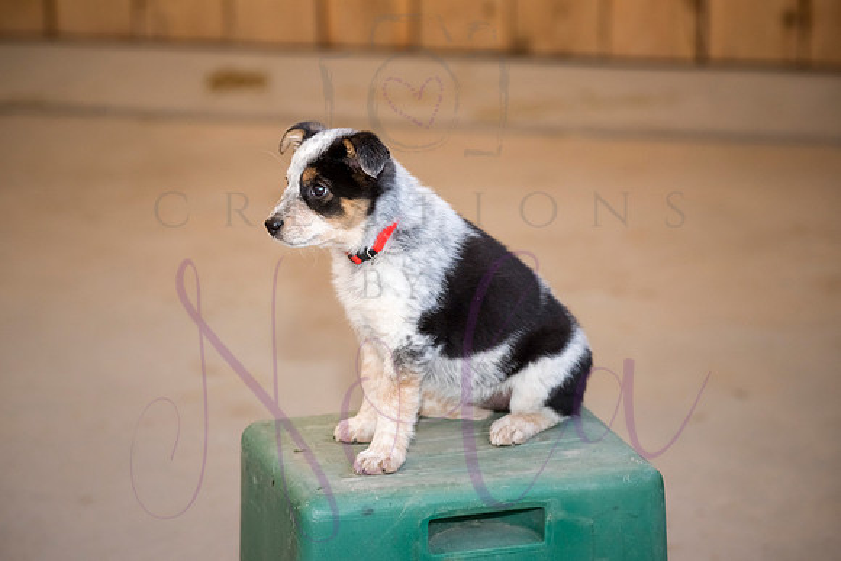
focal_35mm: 112
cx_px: 420
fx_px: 2611
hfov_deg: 18.3
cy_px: 280
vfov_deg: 12.3
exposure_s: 1/400
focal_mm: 105
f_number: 4
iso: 800
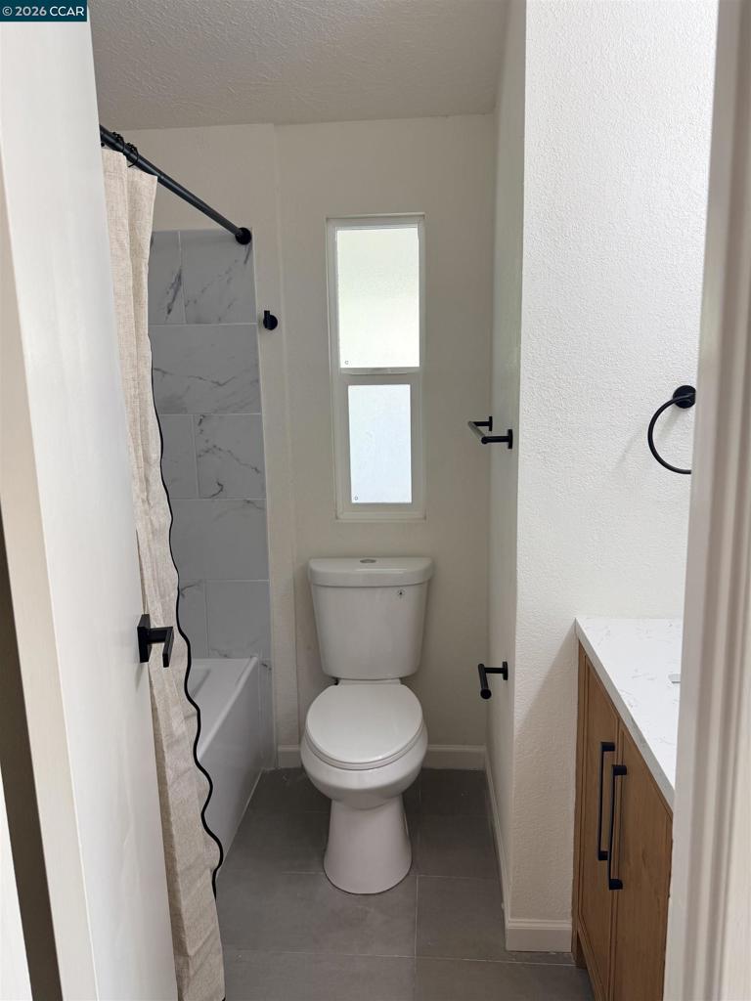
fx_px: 694
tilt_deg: -9.9
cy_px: 500
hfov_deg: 56.8
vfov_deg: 71.6
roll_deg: +0.9
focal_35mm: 24
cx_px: 376
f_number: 1.78
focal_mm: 6.76
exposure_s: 1/123
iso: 80
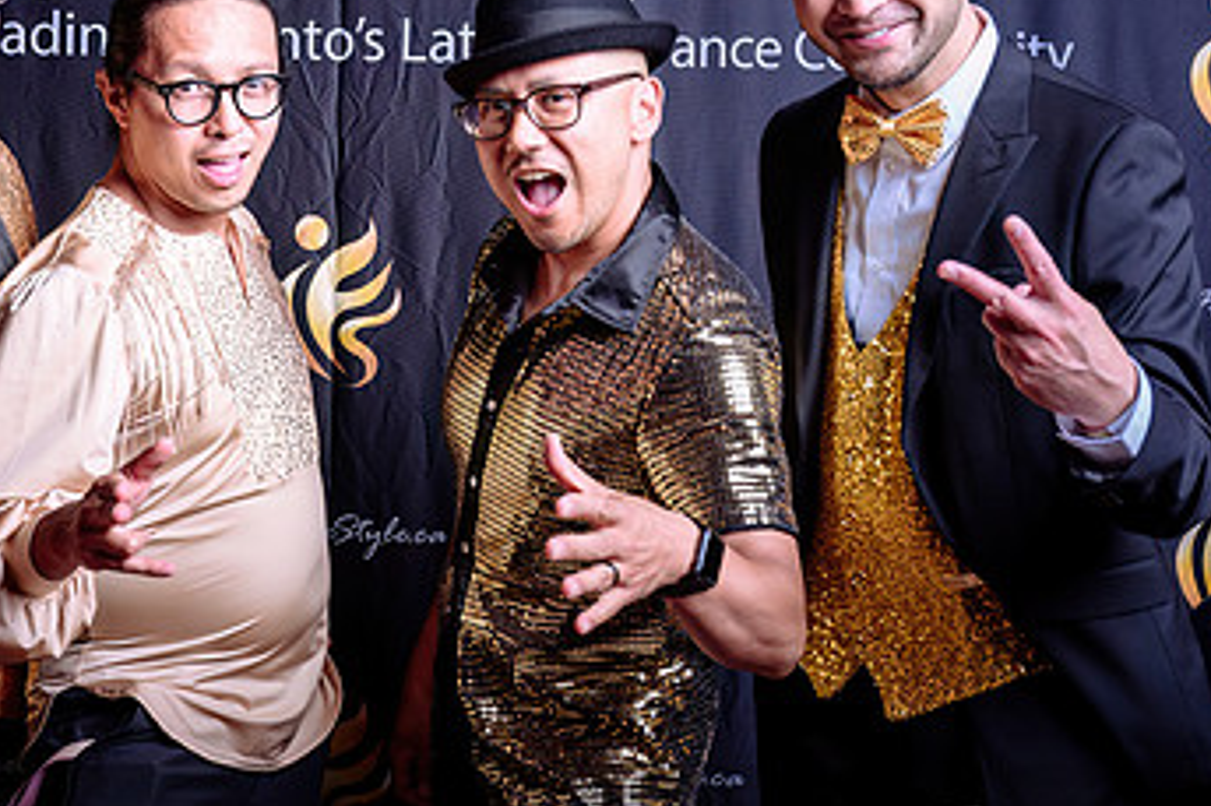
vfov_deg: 20.0
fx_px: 2286
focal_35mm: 68
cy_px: 318
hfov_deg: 29.5
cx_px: 426
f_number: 4.5
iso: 125
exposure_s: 1/160
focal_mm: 36
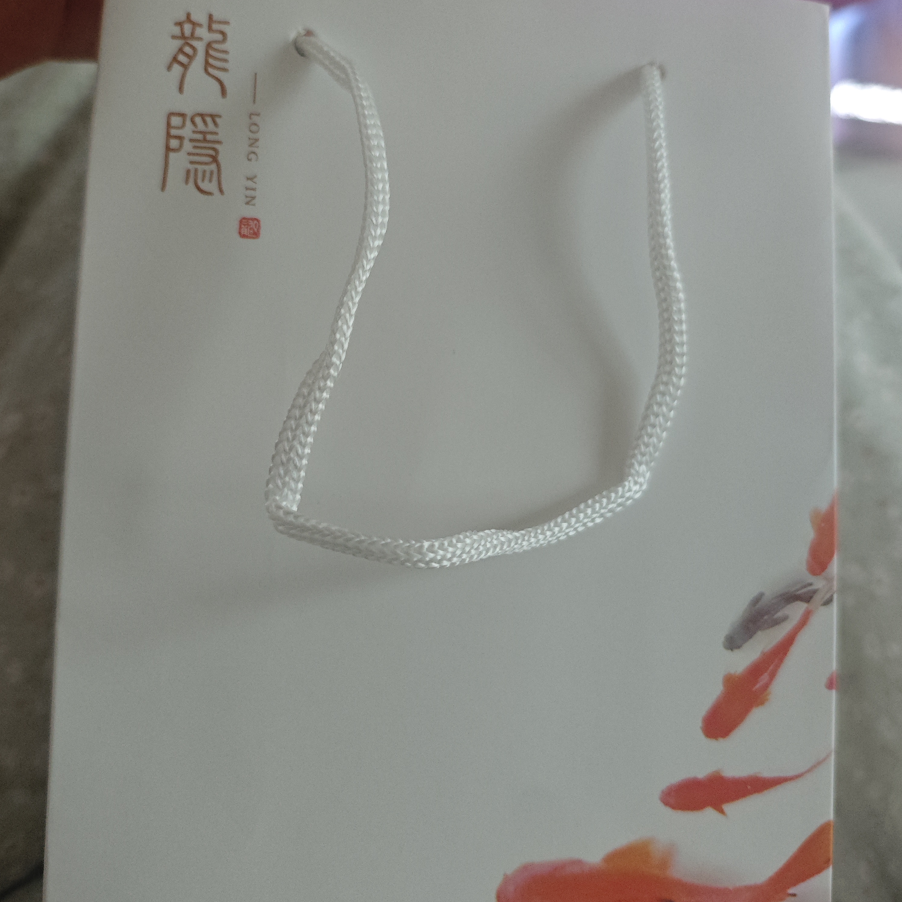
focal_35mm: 28
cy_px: 412
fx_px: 825
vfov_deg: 57.2
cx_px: 445
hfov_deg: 57.3
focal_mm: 6.55
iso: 1600
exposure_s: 1/262
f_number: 1.6
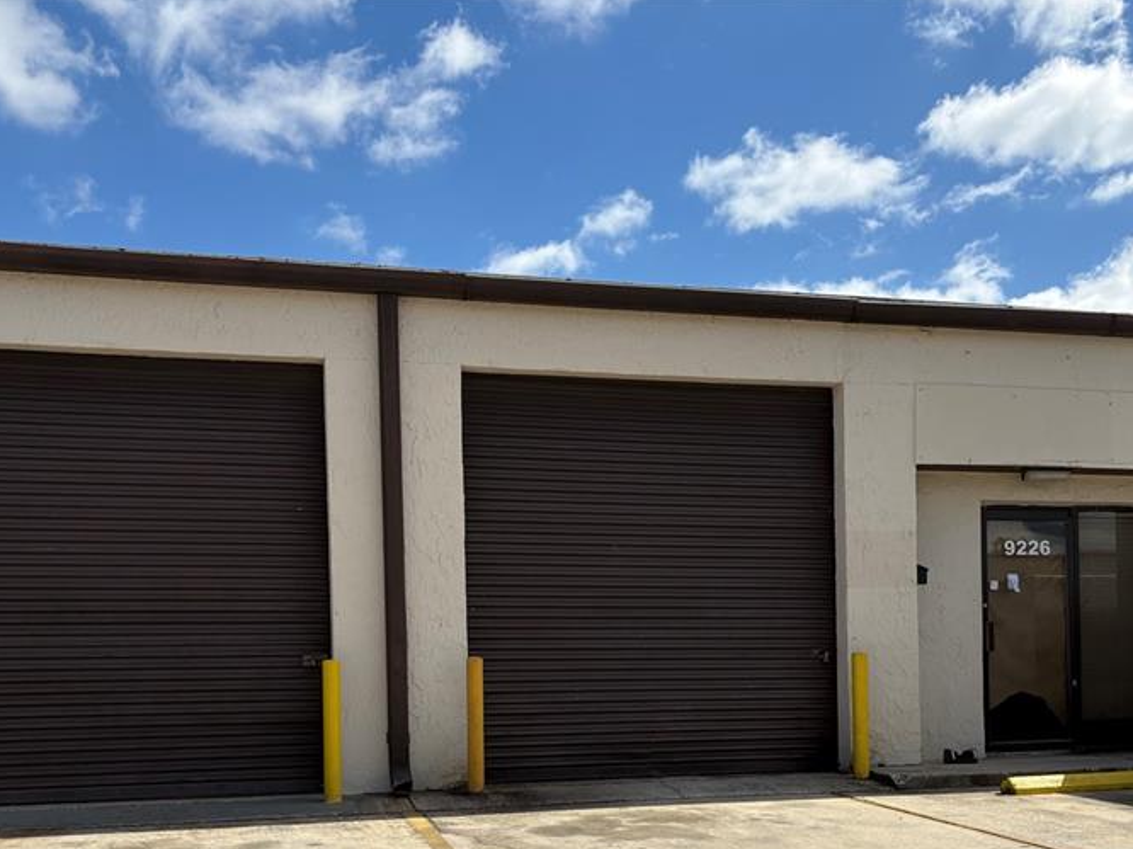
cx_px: 619
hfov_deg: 46.8
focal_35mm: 40
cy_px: 648
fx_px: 1309
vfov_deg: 35.1
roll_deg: +1.5
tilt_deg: +0.4
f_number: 1.6
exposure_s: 1/4608
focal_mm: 5.96
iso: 50
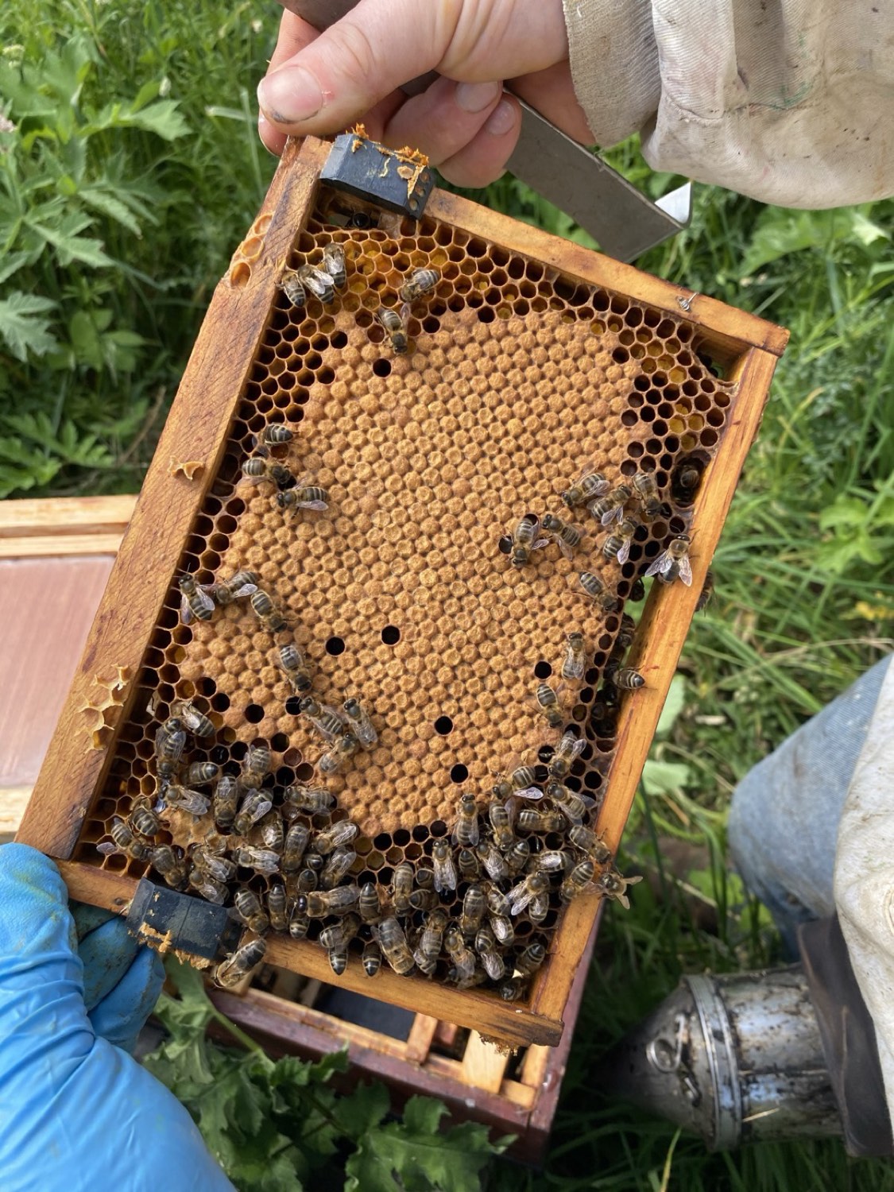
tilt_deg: -49.8
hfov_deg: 53.1
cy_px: 596
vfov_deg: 67.3
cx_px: 447
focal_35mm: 26
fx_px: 895
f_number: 1.8
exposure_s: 1/420
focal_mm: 4.25
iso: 32
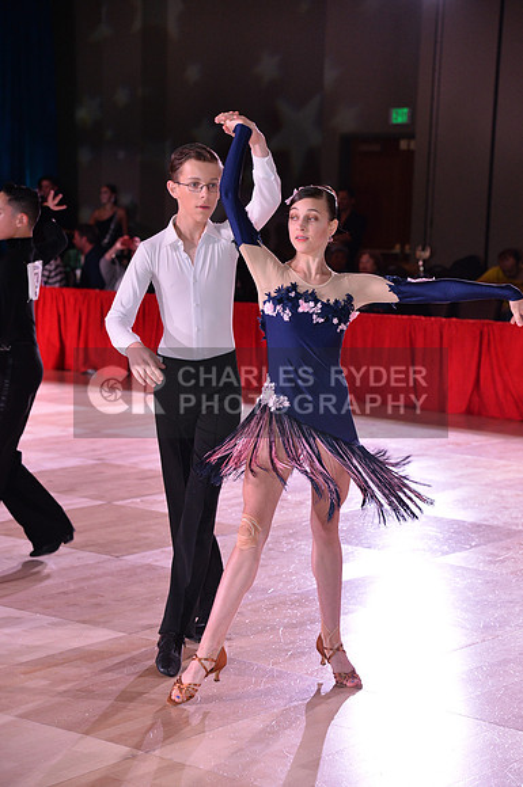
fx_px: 1858
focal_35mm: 85
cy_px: 394
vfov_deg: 23.9
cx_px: 262
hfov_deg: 16.0
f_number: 5
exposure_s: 1/250
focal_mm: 85
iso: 1600
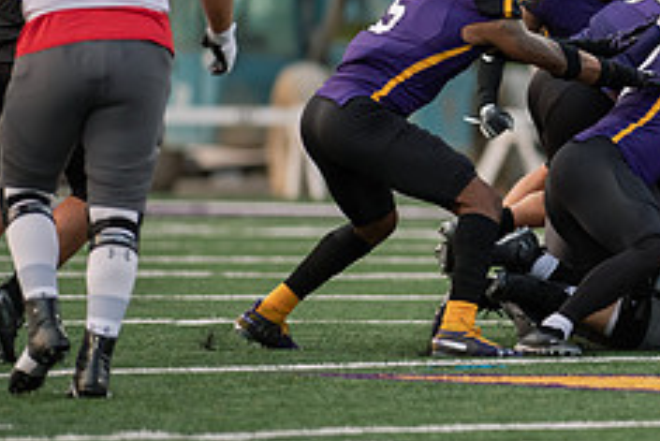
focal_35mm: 740
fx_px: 13574
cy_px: 35
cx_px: 798
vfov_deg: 1.9
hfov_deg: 2.8
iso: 1250
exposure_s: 1/1250
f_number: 3.2
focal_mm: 300
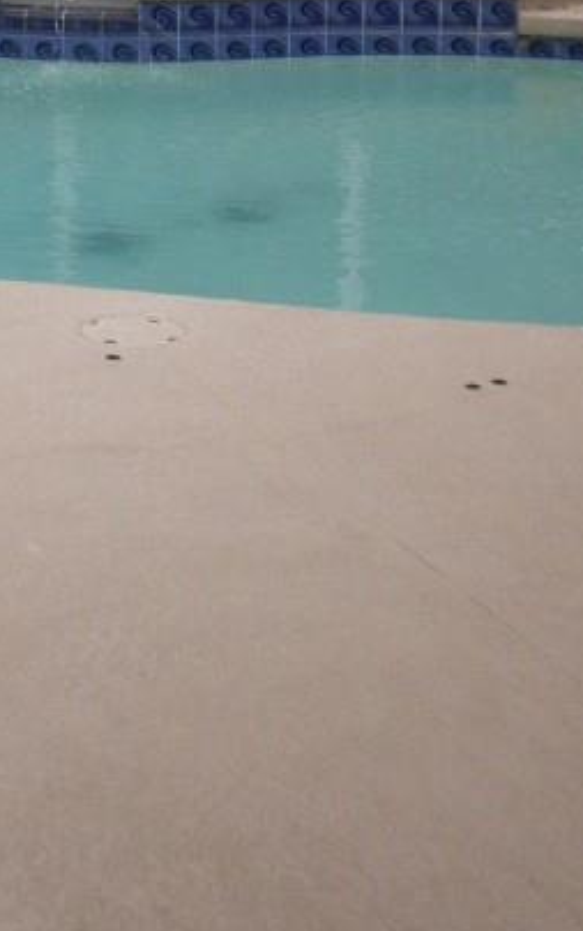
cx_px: -341
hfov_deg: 13.0
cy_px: -94
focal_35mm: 94
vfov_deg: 21.0
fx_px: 2386
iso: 64
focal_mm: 5
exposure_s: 1/400
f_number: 3
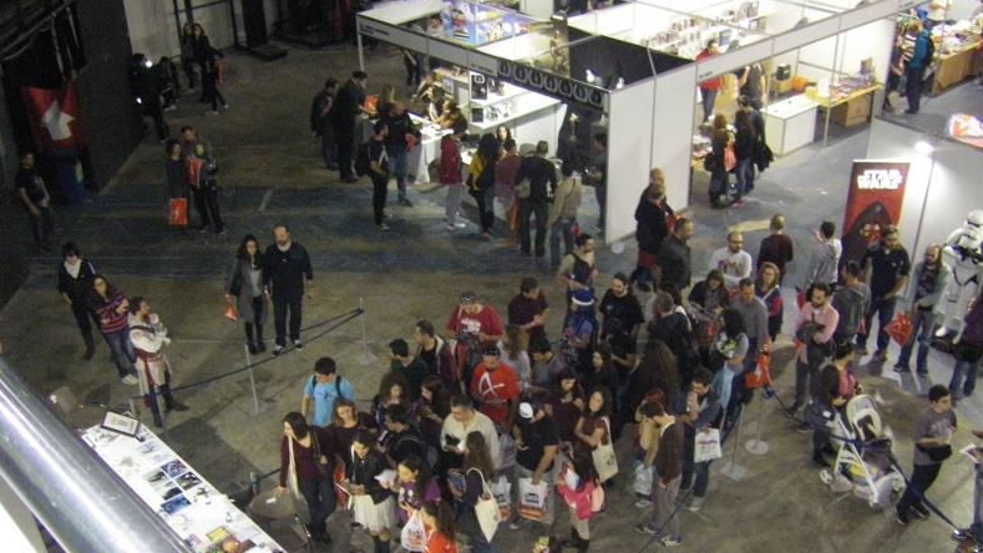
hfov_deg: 48.4
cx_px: 490
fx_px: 1095
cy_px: 349
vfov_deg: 28.2
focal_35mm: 42
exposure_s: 1/50
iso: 800
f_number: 3.5
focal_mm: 6.3
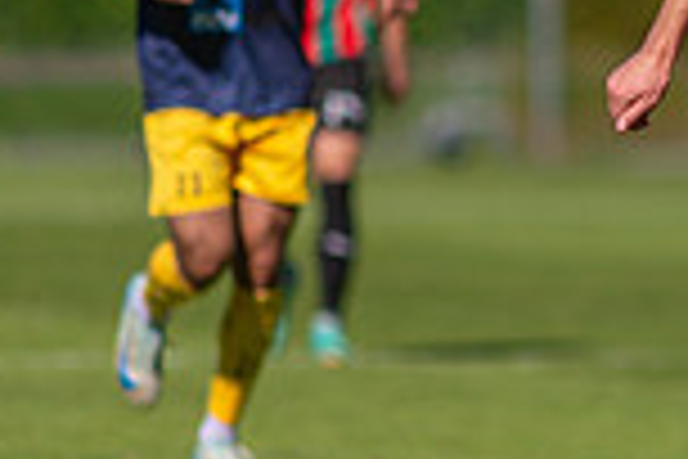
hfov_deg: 1.8
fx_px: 21728
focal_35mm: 1137
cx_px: 1021
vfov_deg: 1.2
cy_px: 14
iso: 100
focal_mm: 300
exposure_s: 1/2000
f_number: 3.2
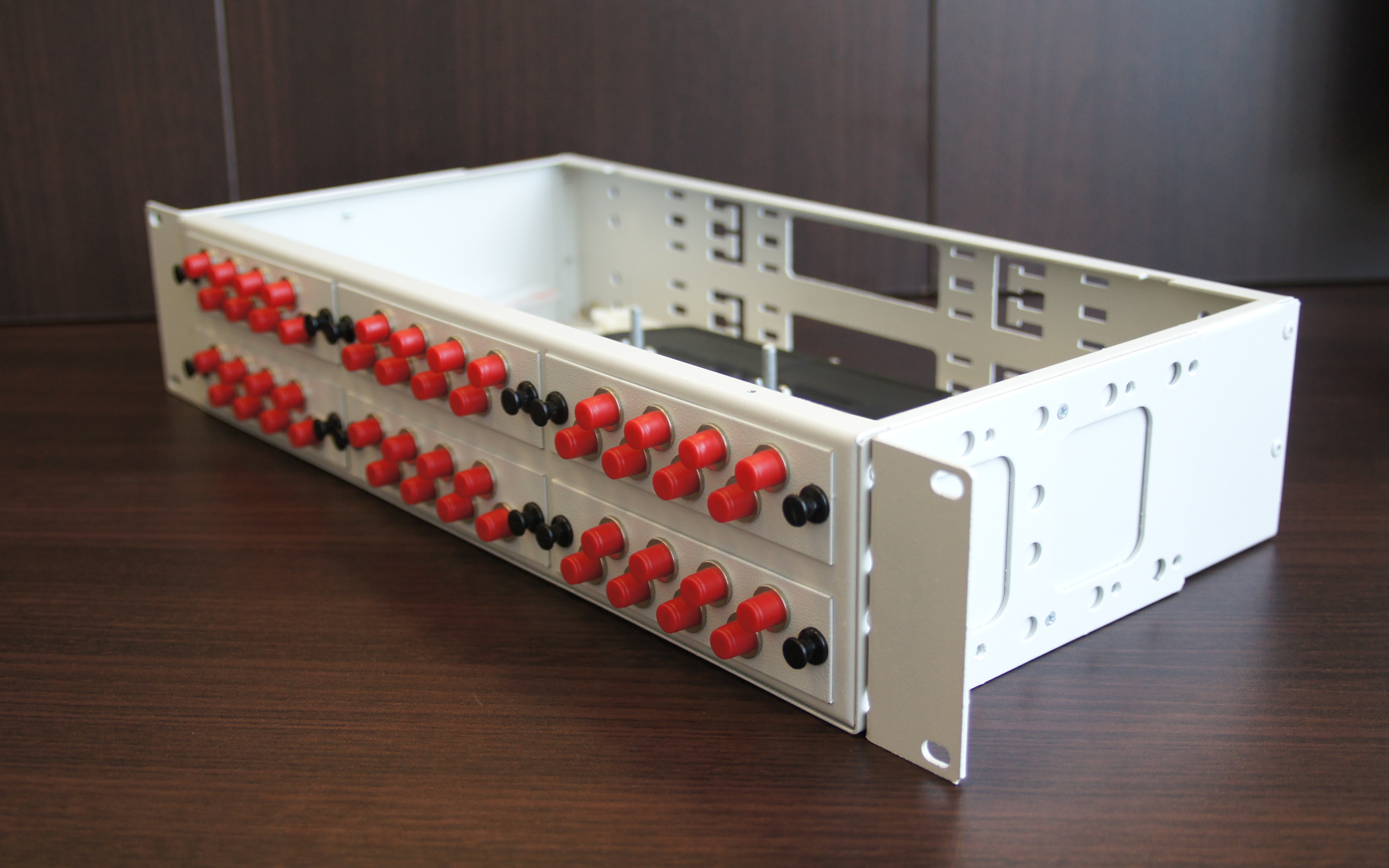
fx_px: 1628
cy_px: 432
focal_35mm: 43
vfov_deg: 29.9
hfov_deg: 46.2
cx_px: 694
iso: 400
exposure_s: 1/50
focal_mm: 28
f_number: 4
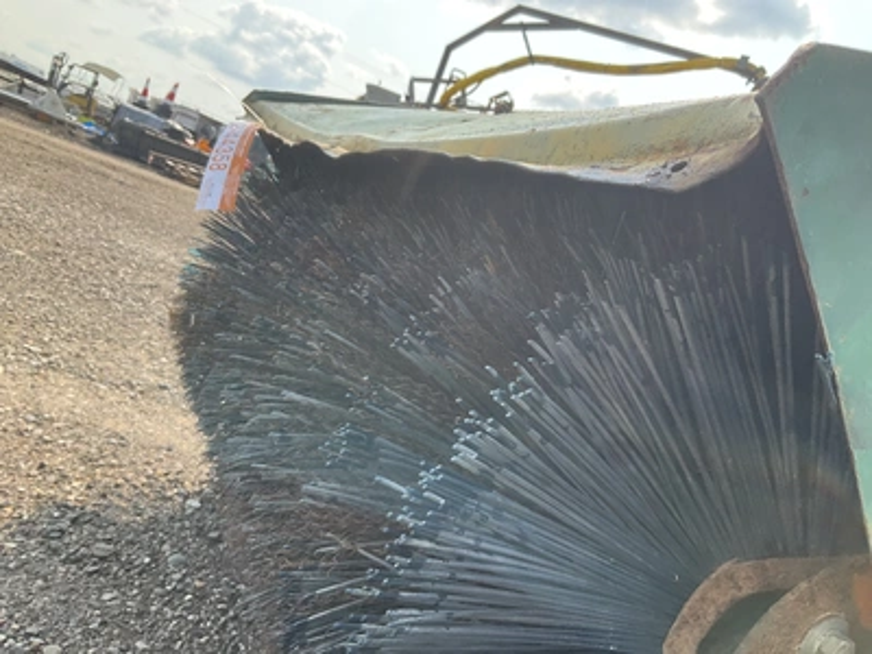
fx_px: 731
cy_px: 327
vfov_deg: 48.2
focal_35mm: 29
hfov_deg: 61.7
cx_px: 436
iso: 25
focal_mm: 3
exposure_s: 1/613
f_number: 1.8
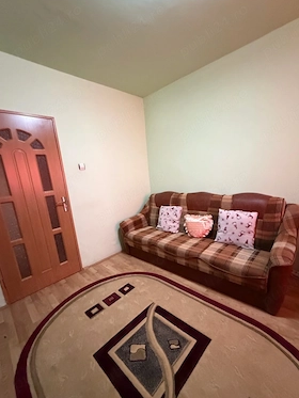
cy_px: 210
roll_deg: +4.3
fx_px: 173
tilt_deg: -11.0
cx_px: 152
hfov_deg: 81.8
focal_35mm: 15
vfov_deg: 98.1
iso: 1000
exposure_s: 1/50
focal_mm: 2.22
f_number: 2.2
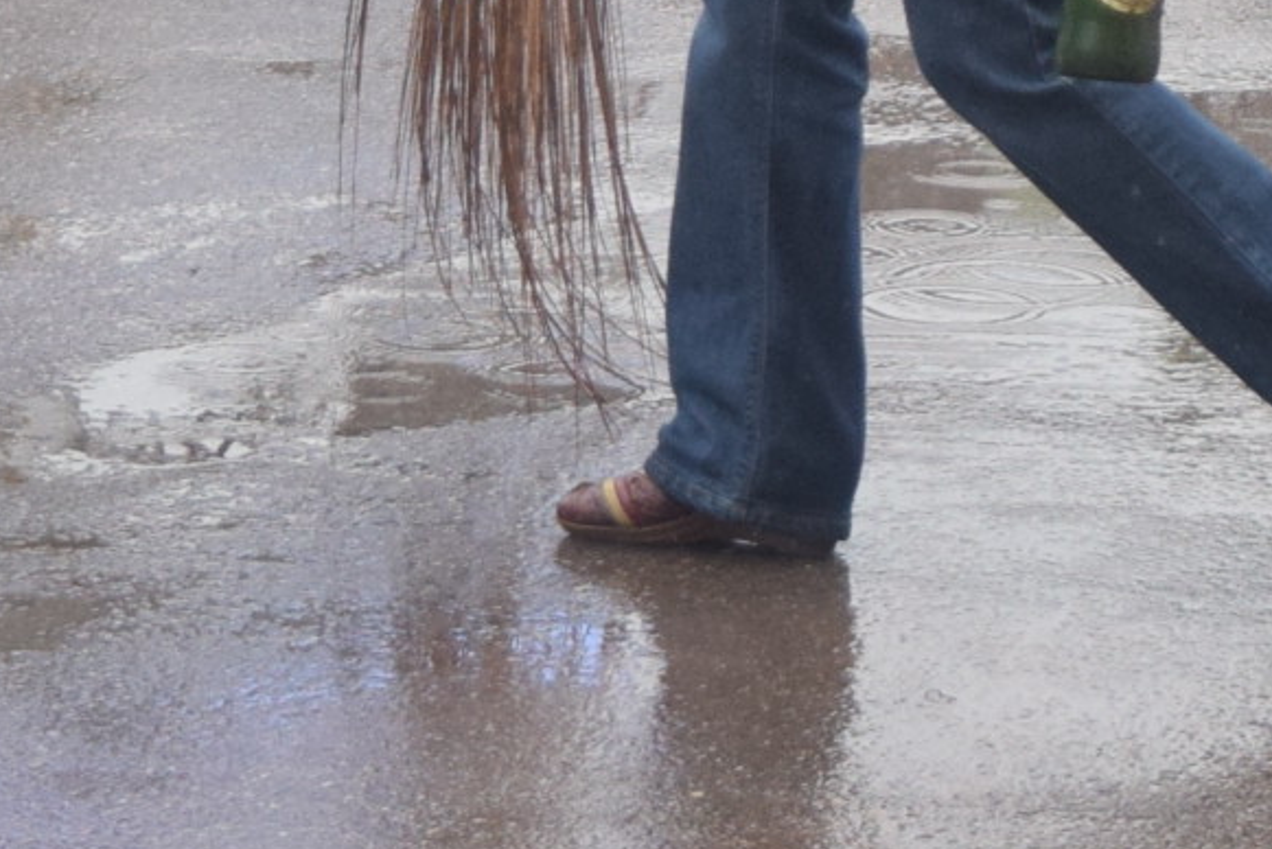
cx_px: 1184
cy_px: -696
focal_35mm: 201
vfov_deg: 6.7
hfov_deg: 10.2
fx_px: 7105
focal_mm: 26
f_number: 4
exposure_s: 1/1000
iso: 800
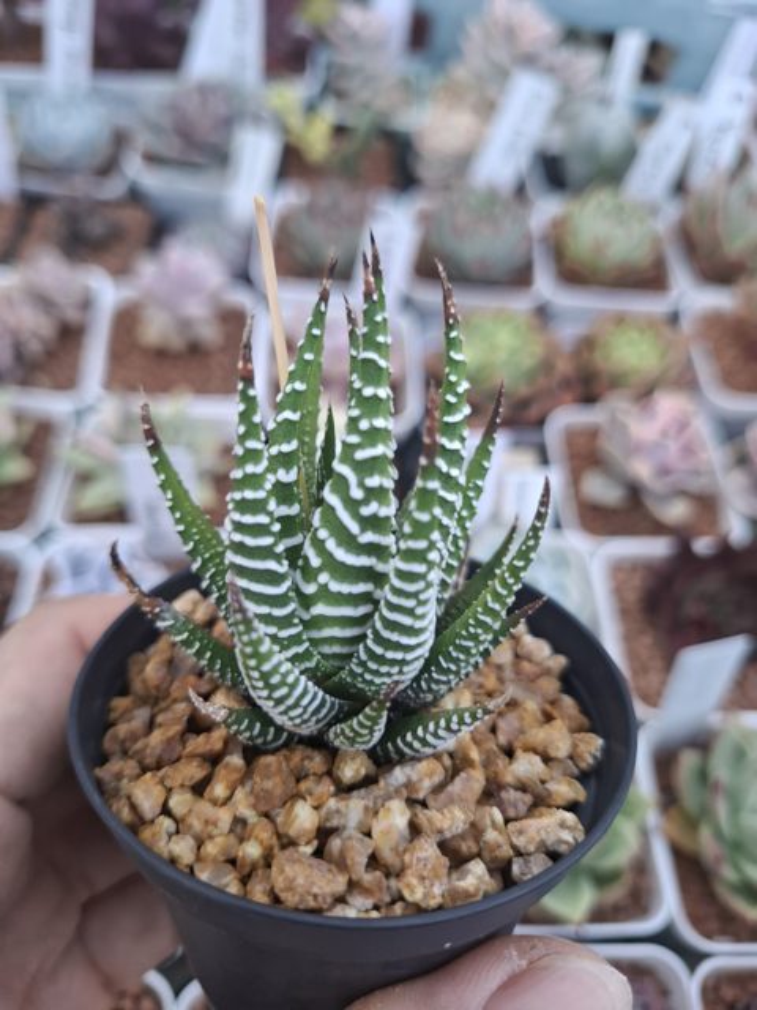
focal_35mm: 23
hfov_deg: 58.9
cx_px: 378
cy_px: 505
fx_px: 671
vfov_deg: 73.9
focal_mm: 5.54
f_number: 1.8
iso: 100
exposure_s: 1/100
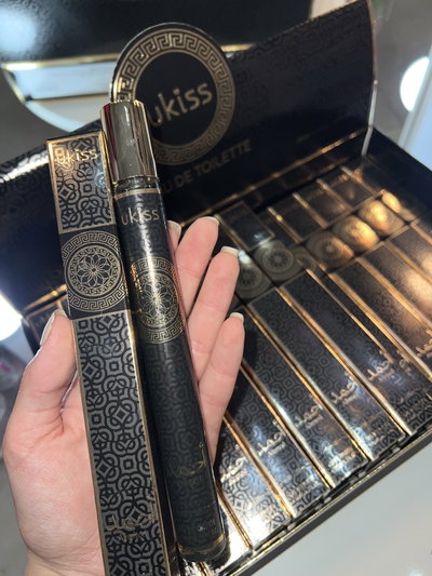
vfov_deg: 67.3
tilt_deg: -58.2
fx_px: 432
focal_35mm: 26
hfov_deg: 53.1
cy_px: 288
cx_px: 216
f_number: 1.5
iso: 32
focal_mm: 5.7
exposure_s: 1/714
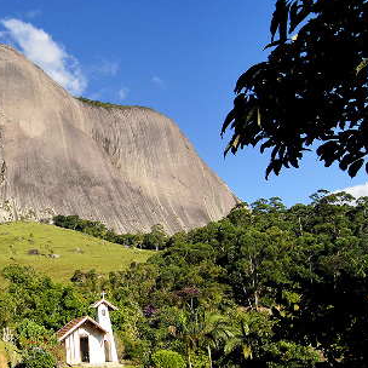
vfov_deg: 43.9
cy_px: 207
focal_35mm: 38
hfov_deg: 39.9
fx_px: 455
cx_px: 19
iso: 100
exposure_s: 1/250
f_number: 10
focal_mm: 15
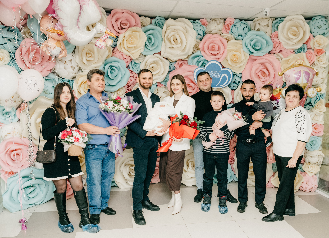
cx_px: 187
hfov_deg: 56.4
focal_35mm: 33
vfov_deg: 42.5
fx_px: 305
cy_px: 135
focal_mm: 27
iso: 400
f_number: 4.5
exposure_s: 1/160
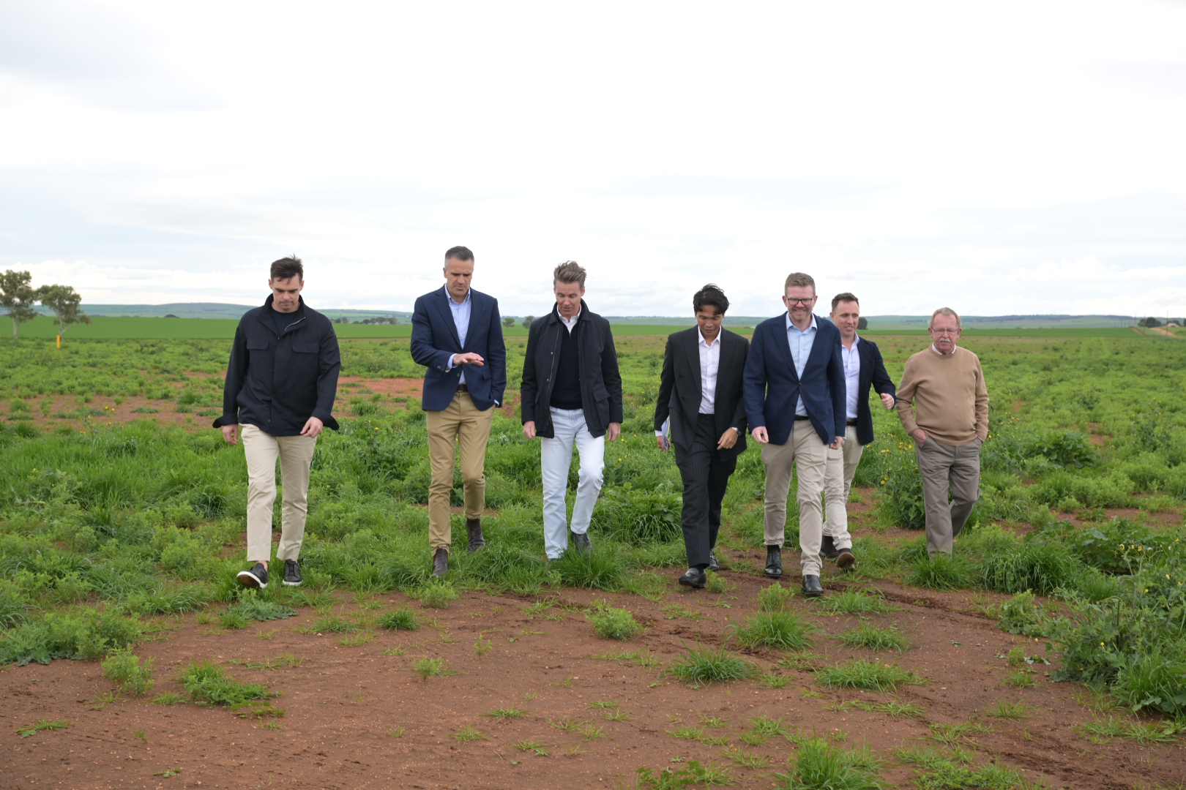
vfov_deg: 31.2
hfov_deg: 45.4
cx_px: 593
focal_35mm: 43
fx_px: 1417
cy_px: 395
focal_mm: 43
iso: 320
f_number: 6.3
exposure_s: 1/320
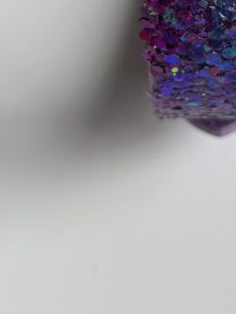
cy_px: -149
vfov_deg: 13.2
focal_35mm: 142
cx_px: 218
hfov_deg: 10.4
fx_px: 1289
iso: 80
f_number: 1.78
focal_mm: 6.86
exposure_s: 1/363
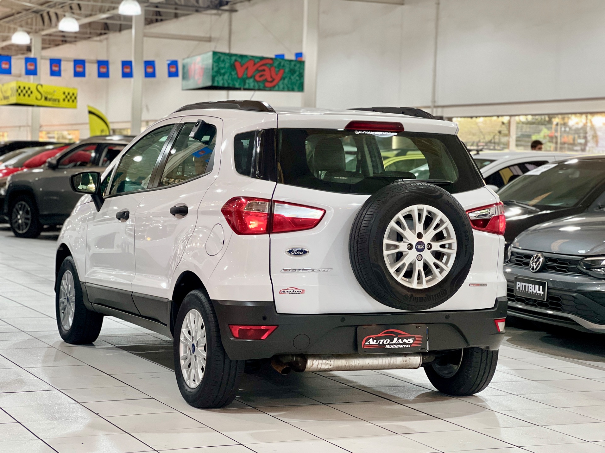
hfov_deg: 25.3
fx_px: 1346
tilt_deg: -2.4
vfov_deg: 19.1
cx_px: 302
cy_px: 226
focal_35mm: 77
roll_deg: -1.6
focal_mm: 9
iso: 320
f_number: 2.8
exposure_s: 1/40
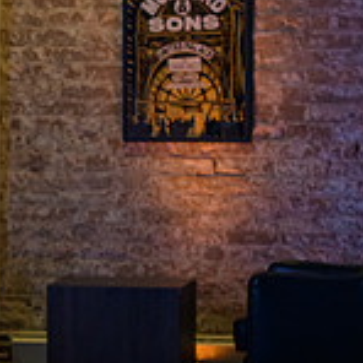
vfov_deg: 5.7
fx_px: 3630
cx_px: -167
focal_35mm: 306
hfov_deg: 5.7
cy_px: 75
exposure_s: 1/200
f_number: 3.2
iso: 1600
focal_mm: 92
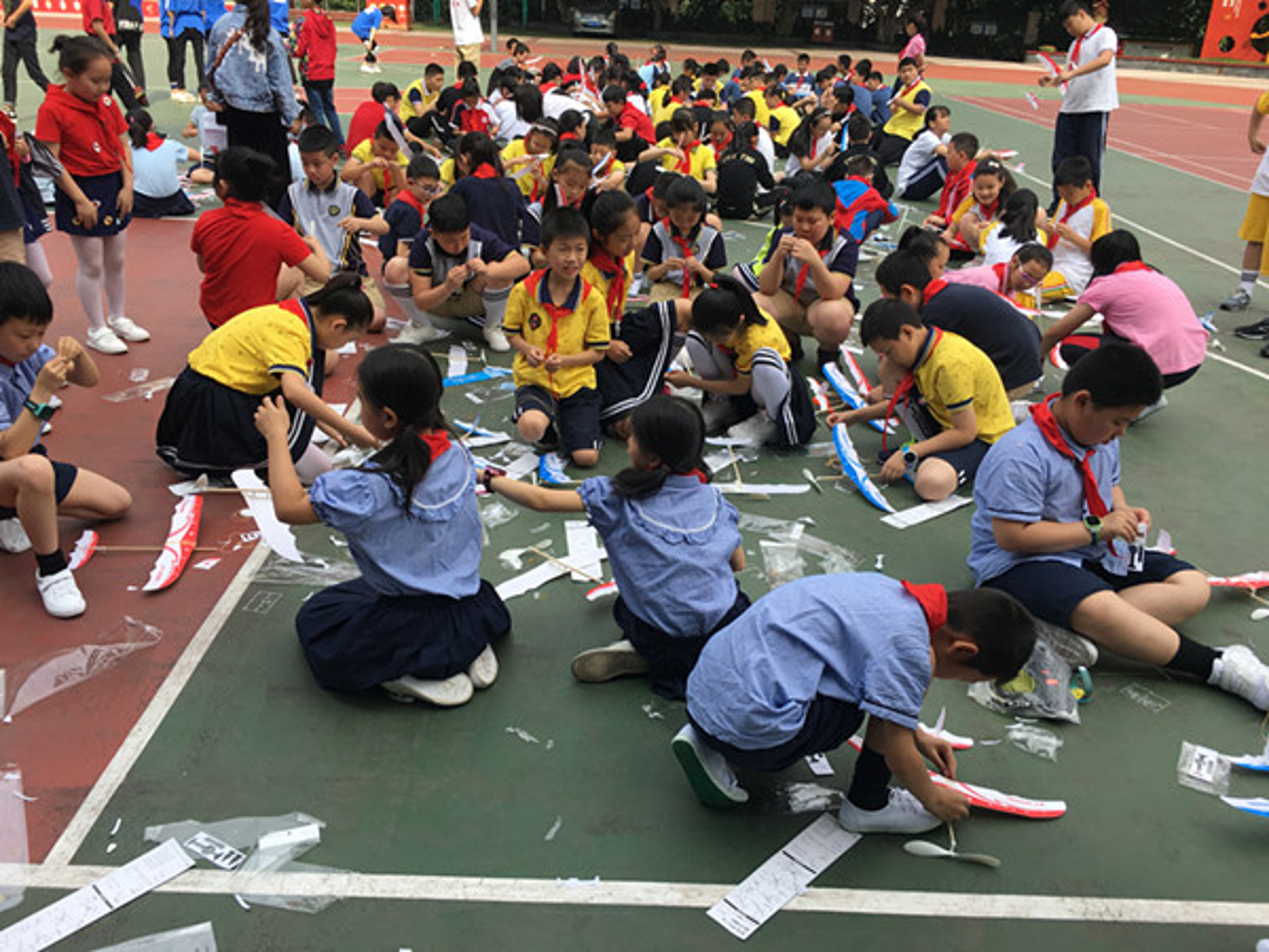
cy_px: 476
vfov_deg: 48.2
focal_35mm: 29
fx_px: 1063
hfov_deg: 61.7
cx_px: 634
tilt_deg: -22.5
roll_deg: -3.8
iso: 25
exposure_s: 1/754
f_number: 2.2
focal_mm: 4.15
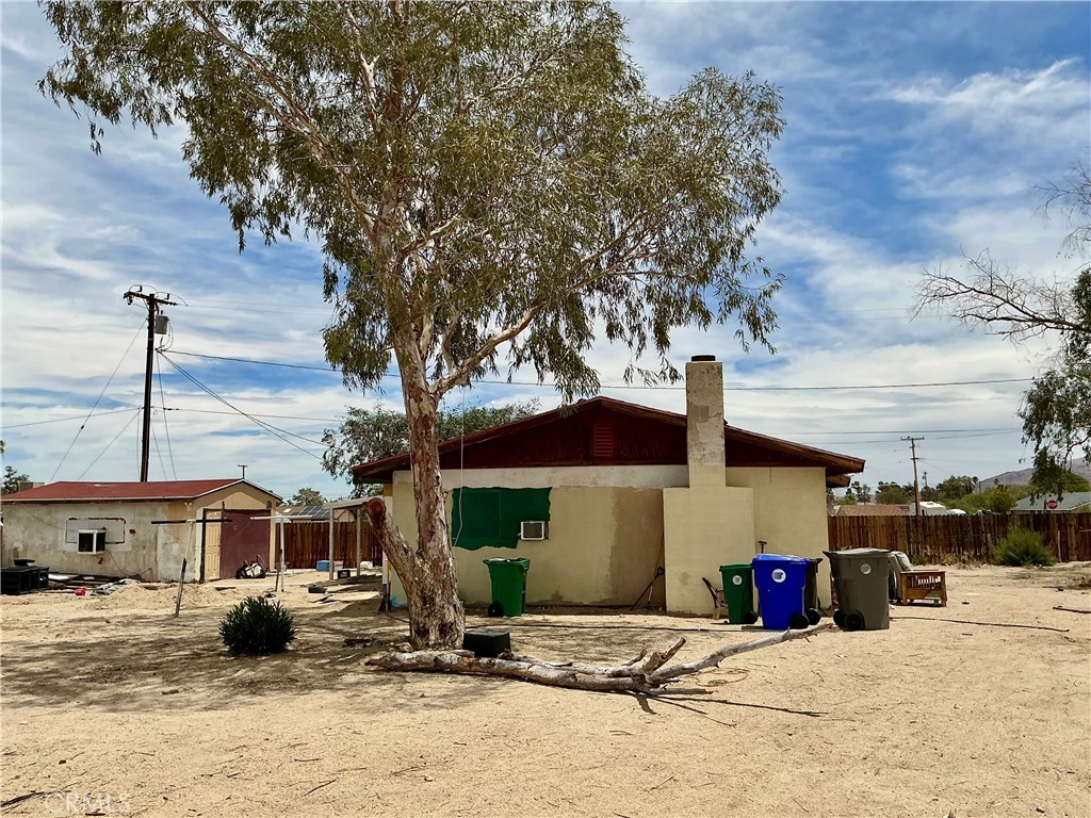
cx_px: 546
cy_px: 409
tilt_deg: +6.4
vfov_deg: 48.2
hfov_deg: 61.7
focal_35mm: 29
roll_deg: +1.7
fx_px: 914
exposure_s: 1/4405
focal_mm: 3
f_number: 1.8
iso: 25
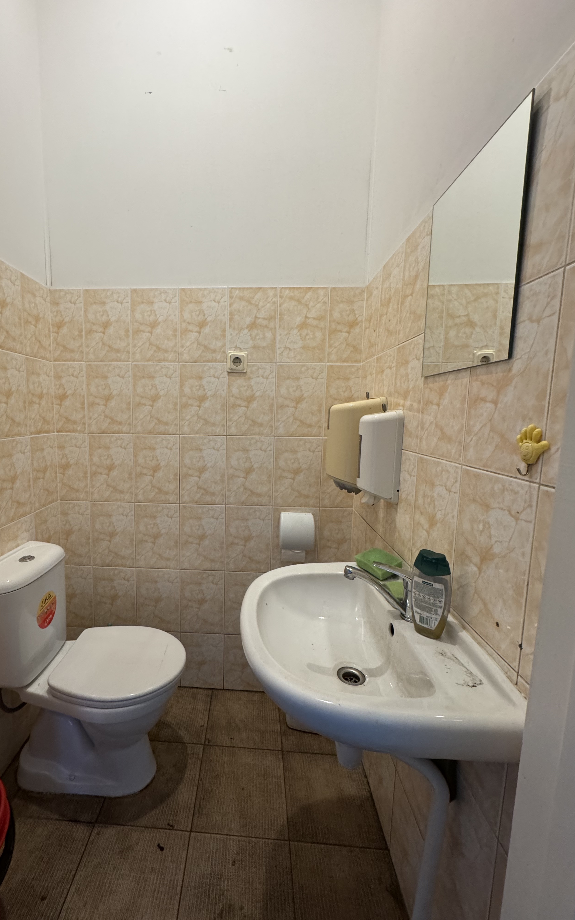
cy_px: 459
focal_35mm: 15
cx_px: 232
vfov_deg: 101.5
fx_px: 376
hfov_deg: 74.0
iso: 320
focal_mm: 2.22
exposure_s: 1/60
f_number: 2.2
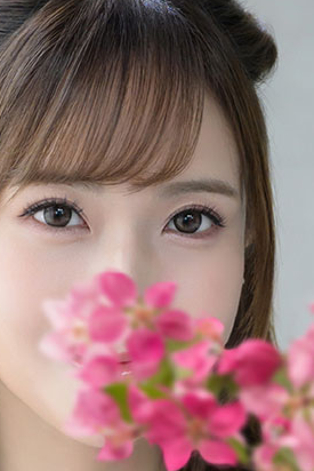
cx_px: 104
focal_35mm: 326
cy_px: 609
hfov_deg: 4.2
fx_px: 4261
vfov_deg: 6.3
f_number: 2.8
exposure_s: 1/200
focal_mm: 70
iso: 1000
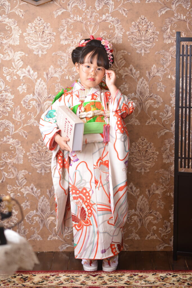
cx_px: 96
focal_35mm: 85
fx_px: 680
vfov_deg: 23.9
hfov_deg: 16.1
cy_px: 144
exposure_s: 1/200
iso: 100
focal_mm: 85
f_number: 2.5
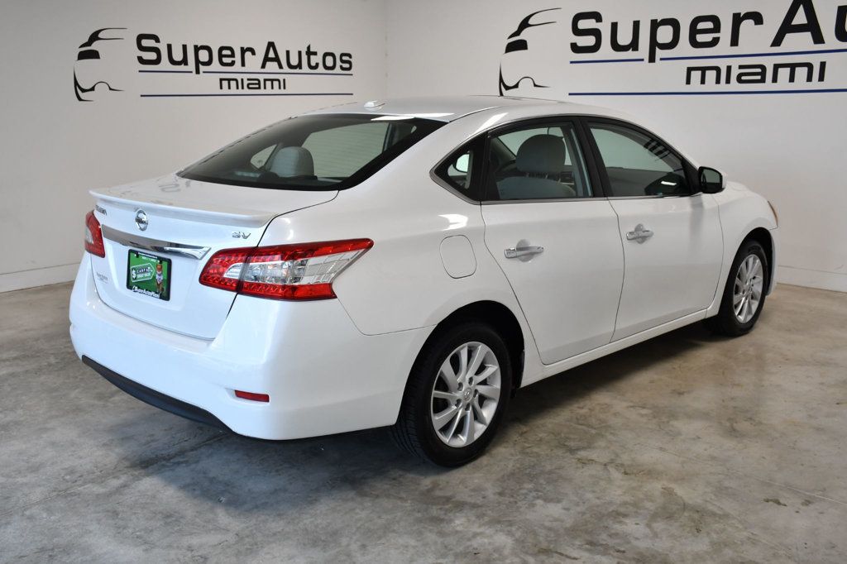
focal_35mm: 36
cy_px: 282
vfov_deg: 36.8
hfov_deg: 53.1
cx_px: 424
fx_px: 847
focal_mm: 24
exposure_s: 1/200
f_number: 7.1
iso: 400
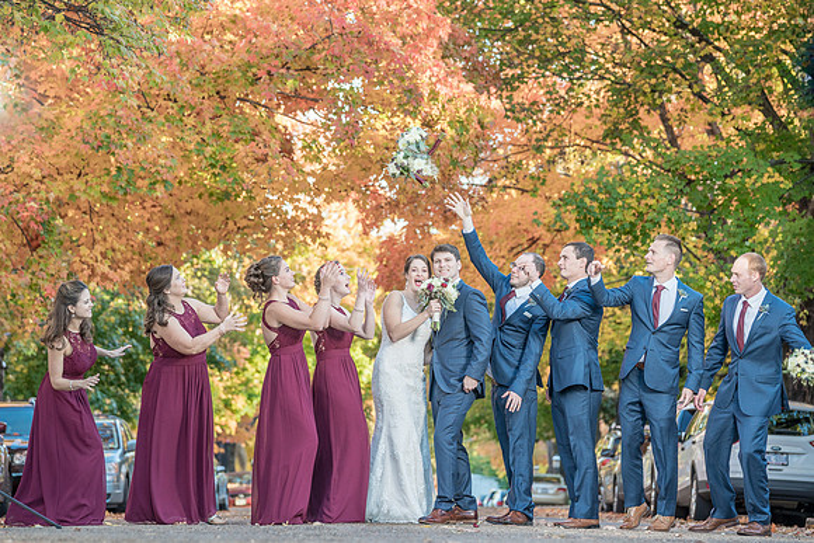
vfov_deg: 8.9
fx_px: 3484
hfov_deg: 13.3
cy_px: 285
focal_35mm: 154
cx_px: 402
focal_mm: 147
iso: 800
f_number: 5.6
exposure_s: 1/250
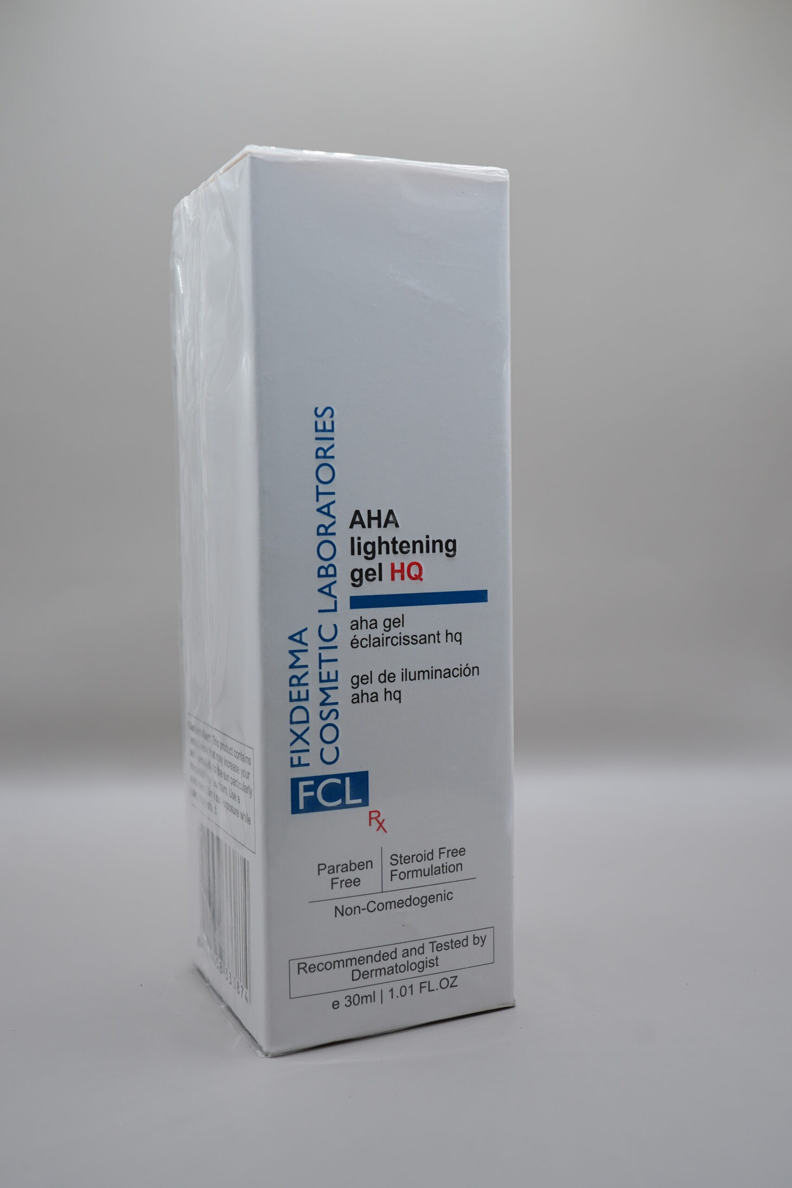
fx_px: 1188
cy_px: 594
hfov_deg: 36.9
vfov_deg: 53.1
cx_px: 396
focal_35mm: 36
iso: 200
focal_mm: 24
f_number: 6.3
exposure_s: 1/80
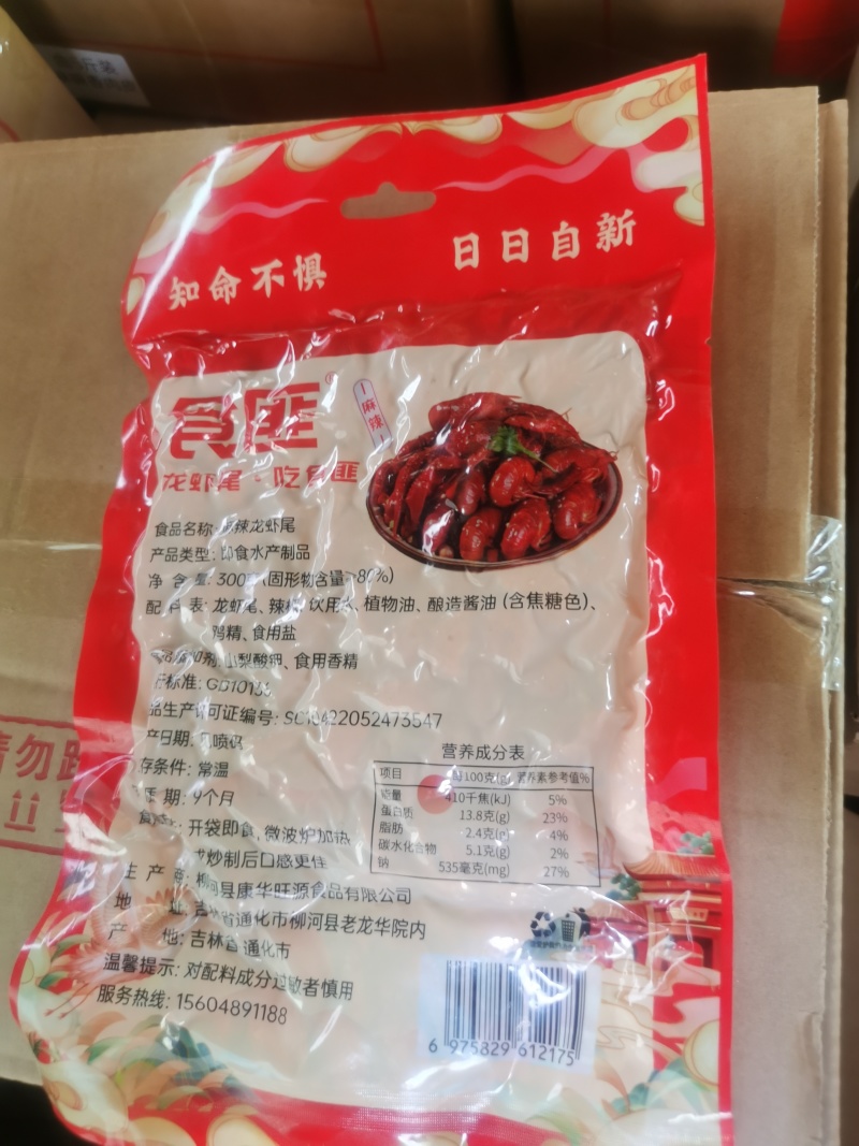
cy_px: 573
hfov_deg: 51.3
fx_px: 894
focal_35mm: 27
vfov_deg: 65.3
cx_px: 430
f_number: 1.8
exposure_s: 1/33.3
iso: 320
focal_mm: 5.58
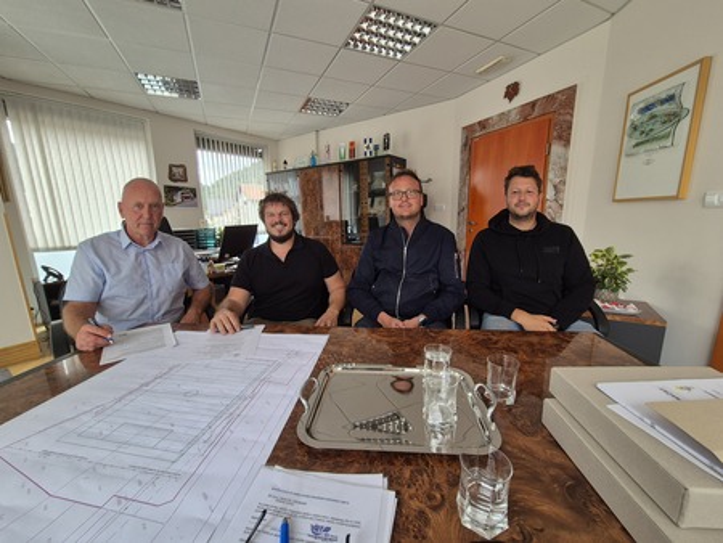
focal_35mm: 13
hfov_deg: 106.2
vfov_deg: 90.0
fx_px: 272
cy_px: 272
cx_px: 362
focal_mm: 2.2
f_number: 2.2
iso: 50
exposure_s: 1/50
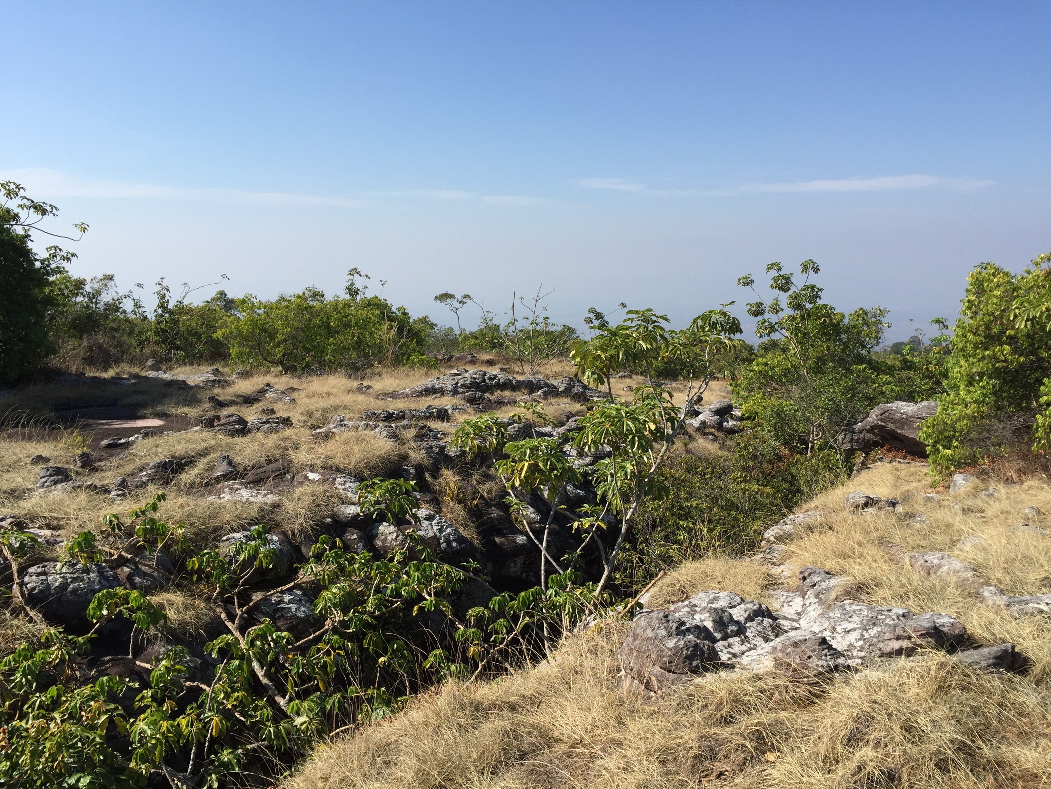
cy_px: 394
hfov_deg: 61.7
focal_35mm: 29
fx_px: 880
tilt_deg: -8.2
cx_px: 526
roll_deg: -0.1
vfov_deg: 48.2
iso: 32
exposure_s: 1/1883
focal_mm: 4.15
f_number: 2.2
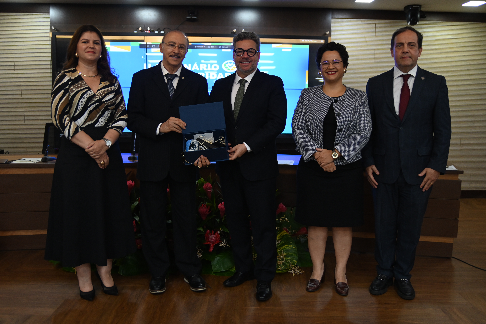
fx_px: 459
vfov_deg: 38.8
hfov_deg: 55.8
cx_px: 243
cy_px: 162
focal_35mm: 34
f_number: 2.8
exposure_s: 1/400
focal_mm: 34
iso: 1600
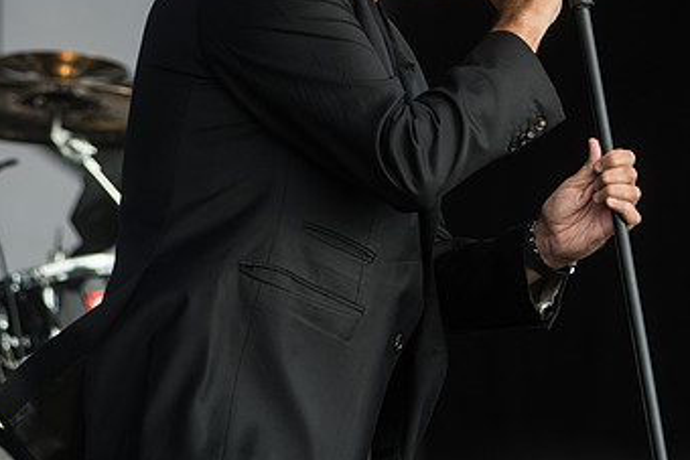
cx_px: 594
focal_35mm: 338
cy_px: 15
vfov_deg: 4.1
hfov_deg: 6.1
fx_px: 6481
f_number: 3.5
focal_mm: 160
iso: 250
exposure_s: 1/1600
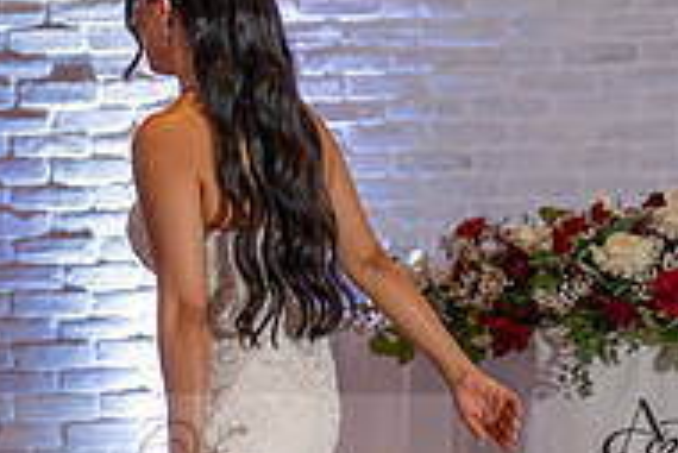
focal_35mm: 249
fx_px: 4693
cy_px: 478
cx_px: 299
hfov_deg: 8.3
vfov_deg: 5.5
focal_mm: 70
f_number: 3.2
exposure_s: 1/160
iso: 1000
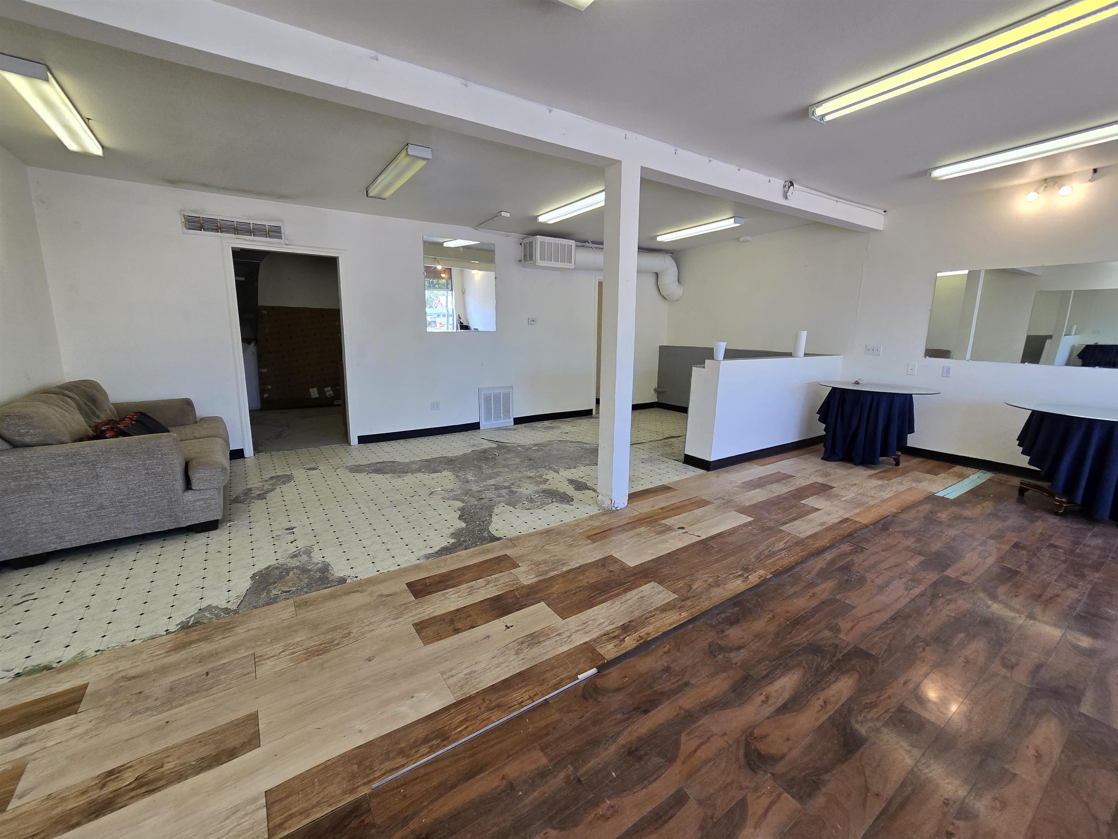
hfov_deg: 106.2
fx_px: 420
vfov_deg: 89.9
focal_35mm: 13
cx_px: 559
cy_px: 420
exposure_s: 1/120
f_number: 2.2
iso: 80
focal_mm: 2.2
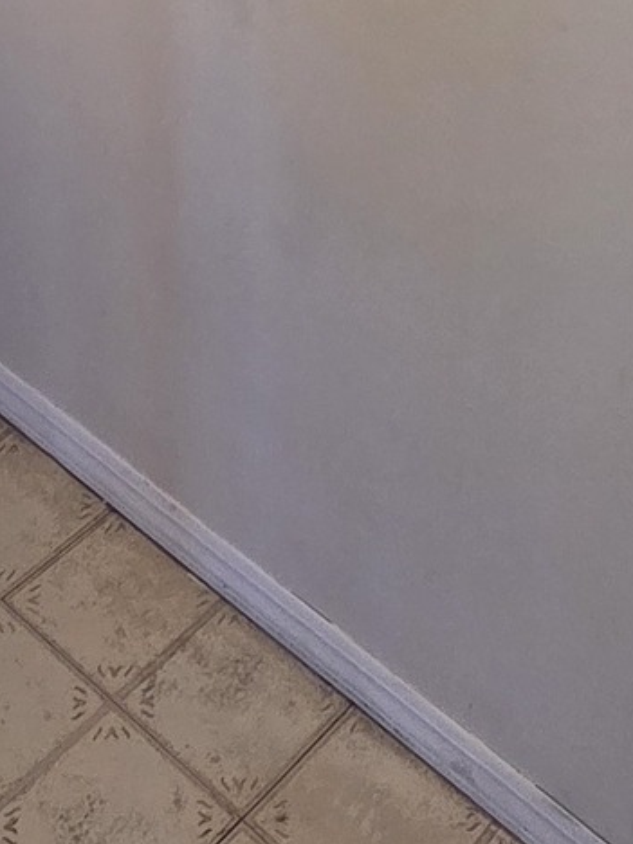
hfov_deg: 22.9
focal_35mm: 64
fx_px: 1560
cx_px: 271
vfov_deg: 24.8
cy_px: -350
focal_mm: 2.2
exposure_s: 1/60
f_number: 2.2
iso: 320
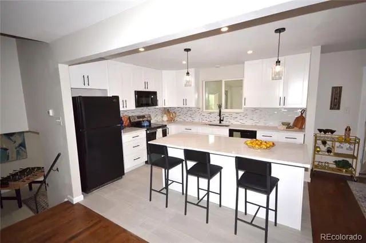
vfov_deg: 69.6
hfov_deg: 92.5
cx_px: 183
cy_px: 122
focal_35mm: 17
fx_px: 175
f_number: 4.2
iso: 100
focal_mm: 11.5
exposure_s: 1/60
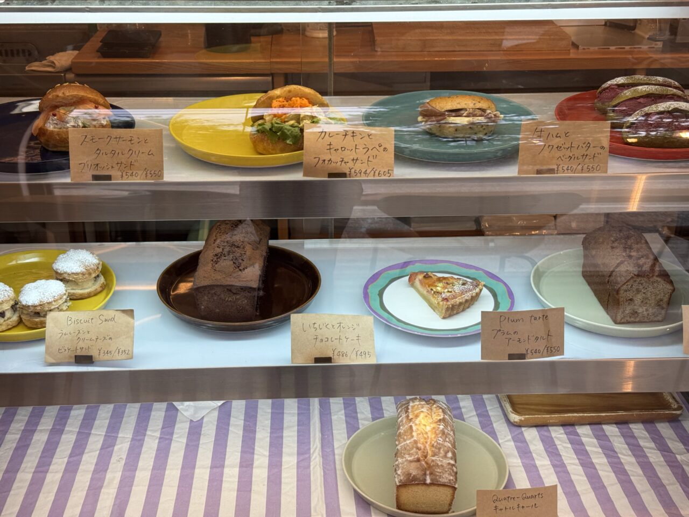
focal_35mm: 48
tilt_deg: -23.9
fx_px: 955
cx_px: 344
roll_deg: +0.2
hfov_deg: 39.7
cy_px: 258
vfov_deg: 30.3
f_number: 1.78
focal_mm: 6.76
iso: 100
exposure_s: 1/120
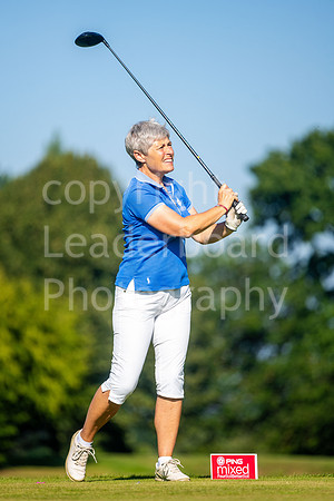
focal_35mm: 300
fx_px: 4175
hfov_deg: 4.6
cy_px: 250
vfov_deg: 6.9
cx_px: 167
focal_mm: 300
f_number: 4
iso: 250
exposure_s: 1/2000
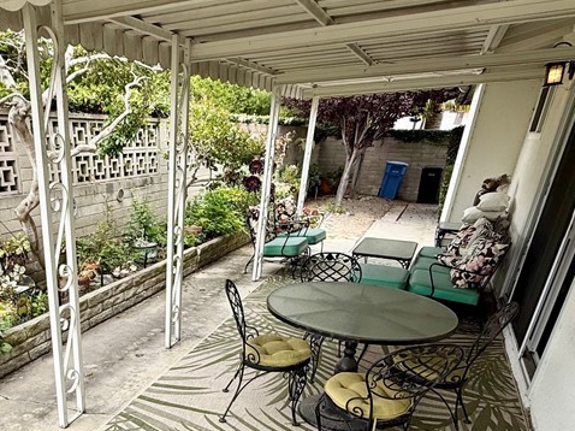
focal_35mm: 30
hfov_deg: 58.2
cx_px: 178
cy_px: 384
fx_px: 498
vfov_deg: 43.0
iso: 50
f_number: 2.2
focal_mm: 2.22
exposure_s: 1/479
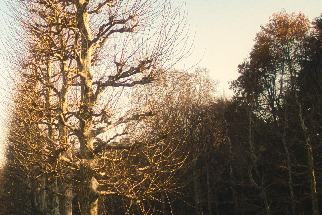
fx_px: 751
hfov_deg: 23.2
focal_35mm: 84
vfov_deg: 16.2
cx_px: -2
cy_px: 65
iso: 200
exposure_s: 1/2000
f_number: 1.8
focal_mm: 24
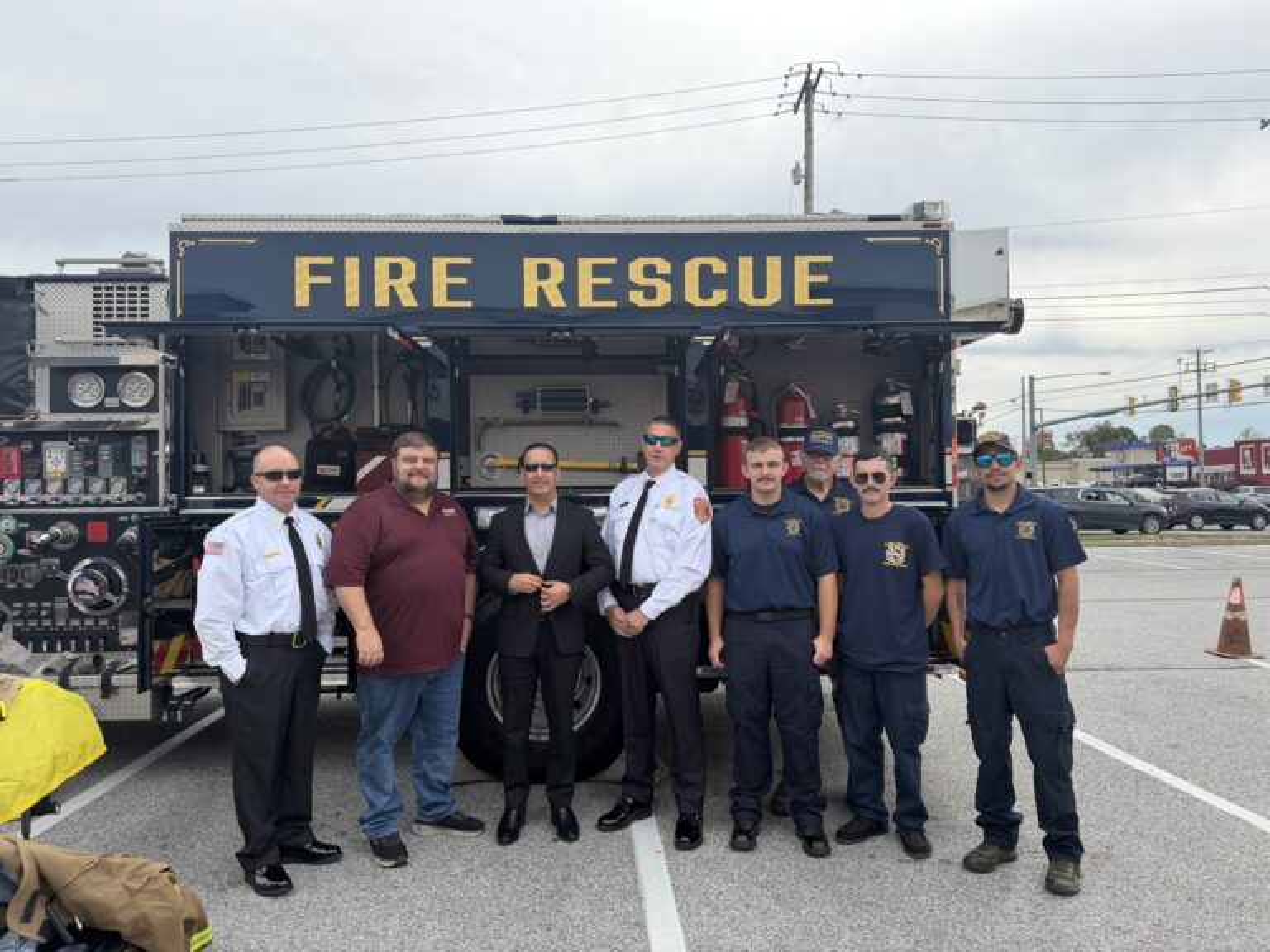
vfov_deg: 56.8
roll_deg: +0.8
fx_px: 881
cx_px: 635
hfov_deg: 71.6
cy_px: 476
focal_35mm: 24
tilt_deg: +1.7
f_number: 1.78
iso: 100
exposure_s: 1/3145
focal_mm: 6.76
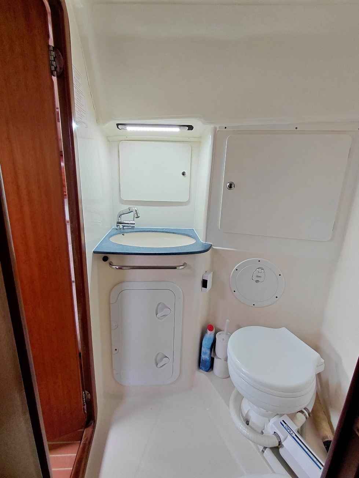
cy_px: 239
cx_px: 180
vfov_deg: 94.5
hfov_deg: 78.1
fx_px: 221
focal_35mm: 16
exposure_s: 1/60.2
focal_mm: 1.64
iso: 250
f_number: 2.2
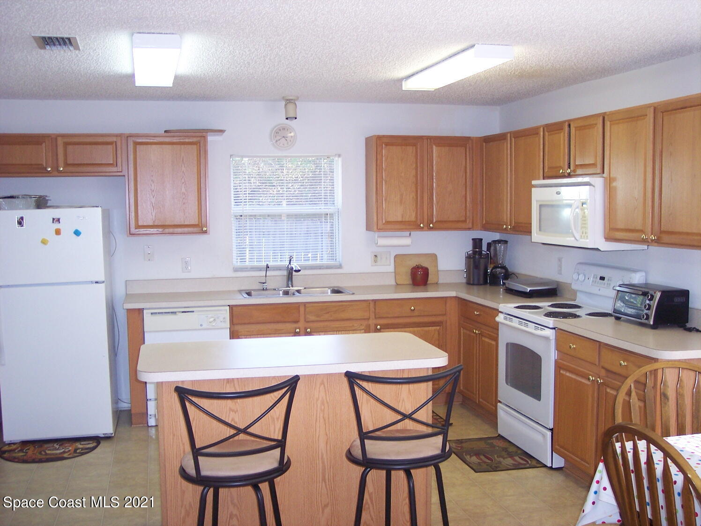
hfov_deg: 47.9
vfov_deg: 36.8
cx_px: 350
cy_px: 263
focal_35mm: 39
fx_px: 790
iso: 140
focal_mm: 8
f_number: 2.8
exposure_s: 1/60
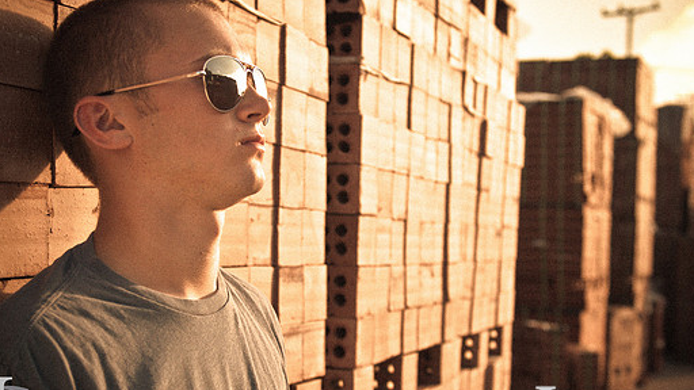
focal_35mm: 57
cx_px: 335
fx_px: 1049
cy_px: 226
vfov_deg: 21.1
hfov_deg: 36.6
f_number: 3.5
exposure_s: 1/1000
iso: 200
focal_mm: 32
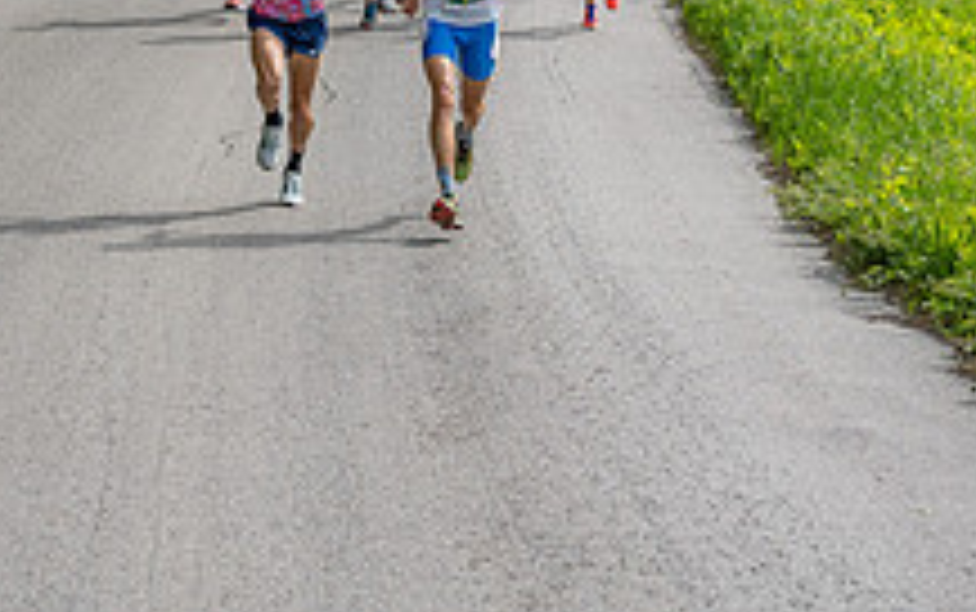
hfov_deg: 14.1
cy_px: -252
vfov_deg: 8.7
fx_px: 3940
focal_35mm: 148
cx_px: 430
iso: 400
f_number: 4.5
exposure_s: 1/2500
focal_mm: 70
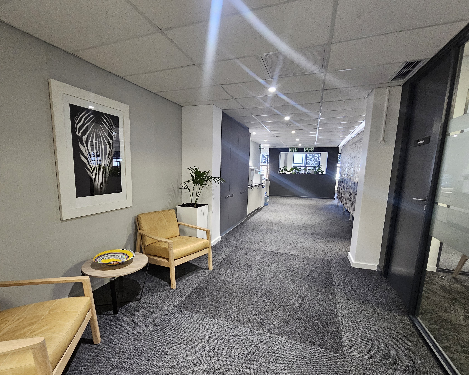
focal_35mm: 15
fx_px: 208
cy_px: 202
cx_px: 221
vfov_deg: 83.9
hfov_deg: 96.7
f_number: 2.2
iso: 500
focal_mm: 2.2
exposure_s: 1/33.3
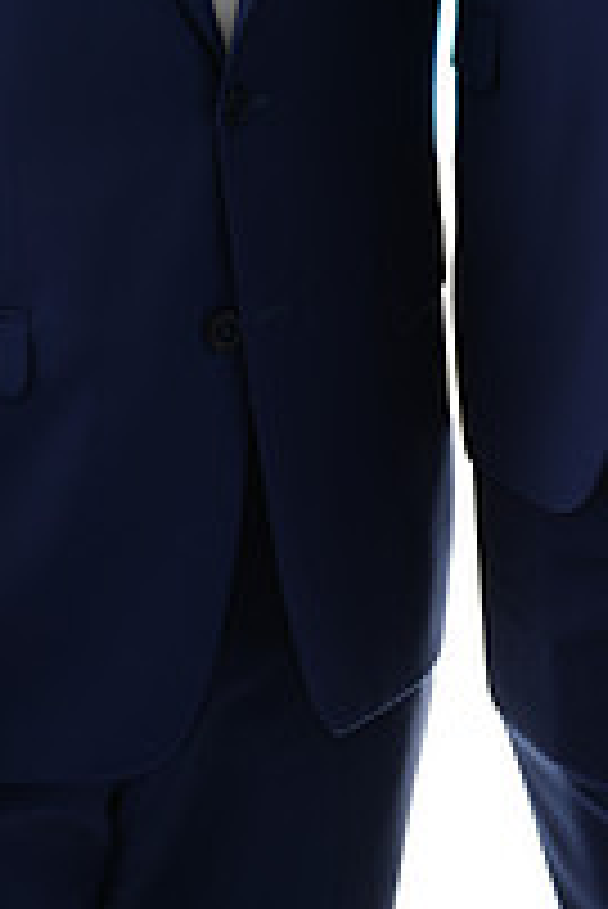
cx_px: 507
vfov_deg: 14.2
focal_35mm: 138
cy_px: -333
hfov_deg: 9.9
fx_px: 3490
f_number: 2.8
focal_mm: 48
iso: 50
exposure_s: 1/100
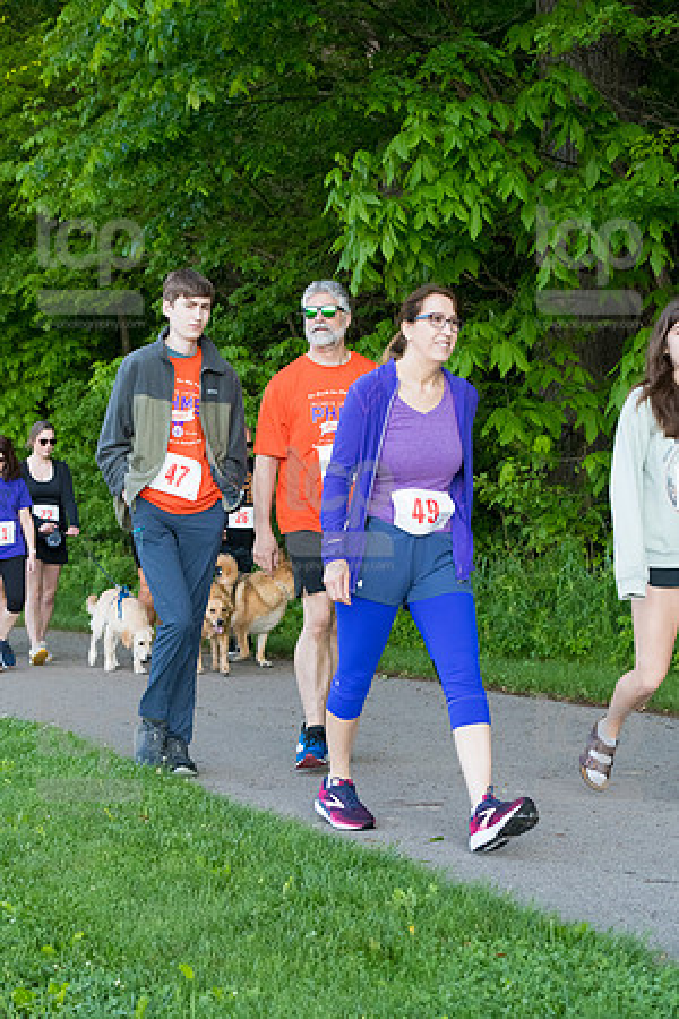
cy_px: 510
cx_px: 340
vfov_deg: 28.8
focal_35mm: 70
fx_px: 1980
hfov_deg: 19.5
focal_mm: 70
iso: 4000
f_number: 5.6
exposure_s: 1/1600
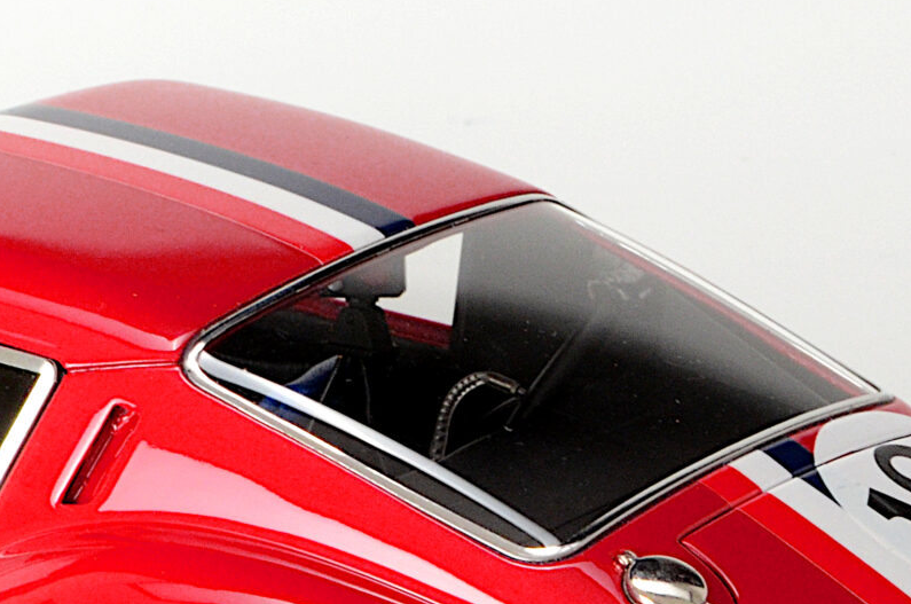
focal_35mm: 338
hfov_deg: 6.1
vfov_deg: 4.0
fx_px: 8538
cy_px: 524
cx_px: -123
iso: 1000
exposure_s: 1/10
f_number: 20
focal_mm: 70
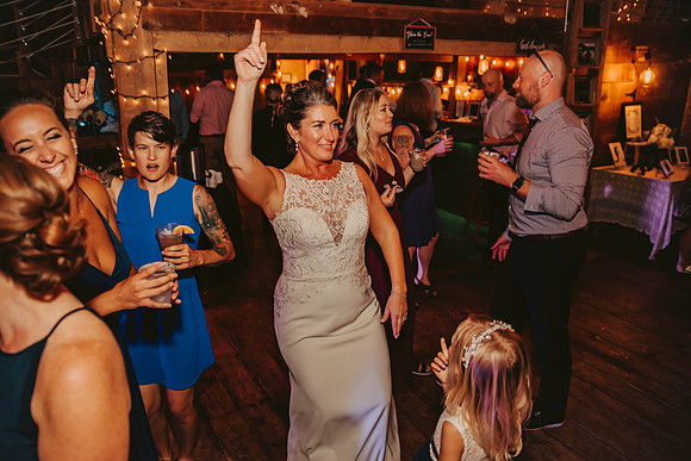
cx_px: 346
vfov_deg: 46.4
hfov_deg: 65.5
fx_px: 538
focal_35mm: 28
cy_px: 230
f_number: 2.8
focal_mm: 28
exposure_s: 1/125
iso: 1250
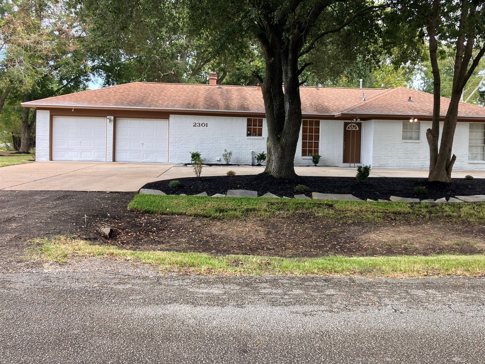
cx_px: 277
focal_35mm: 32
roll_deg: -0.5
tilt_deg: -0.6
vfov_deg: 44.1
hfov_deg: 56.6
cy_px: 160
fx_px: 448
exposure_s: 1/163
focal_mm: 3.99
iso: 25
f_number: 1.8
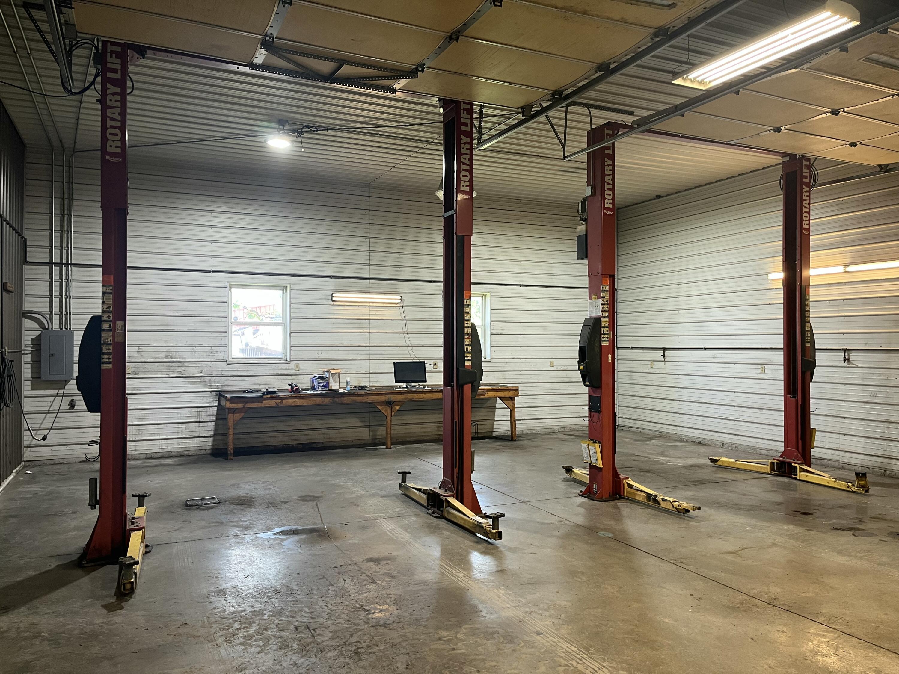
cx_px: 450
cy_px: 337
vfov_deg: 53.1
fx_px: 675
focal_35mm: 26
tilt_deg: +0.0
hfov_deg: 67.3
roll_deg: +0.1
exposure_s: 1/60
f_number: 1.6
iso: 80
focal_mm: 5.1
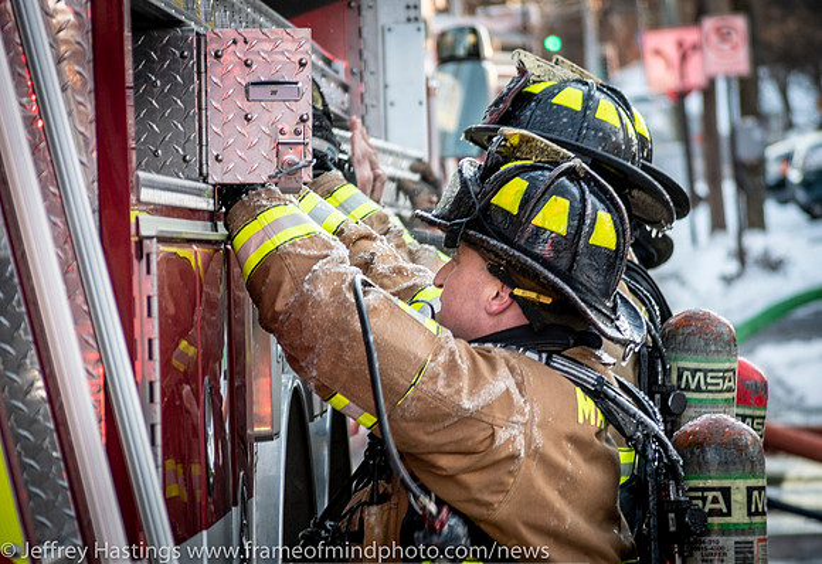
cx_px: 410
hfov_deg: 8.9
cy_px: 241
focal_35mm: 230
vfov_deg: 6.1
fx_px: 5291
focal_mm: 100
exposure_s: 1/160
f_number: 4.5
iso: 320
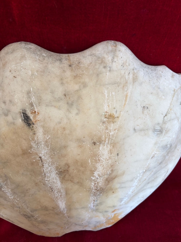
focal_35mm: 26
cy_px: 121
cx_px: 90
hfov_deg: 53.1
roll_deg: +2.2
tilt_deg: -37.0
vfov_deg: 67.3
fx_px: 181
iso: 125
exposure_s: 1/121
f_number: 1.6
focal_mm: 5.96
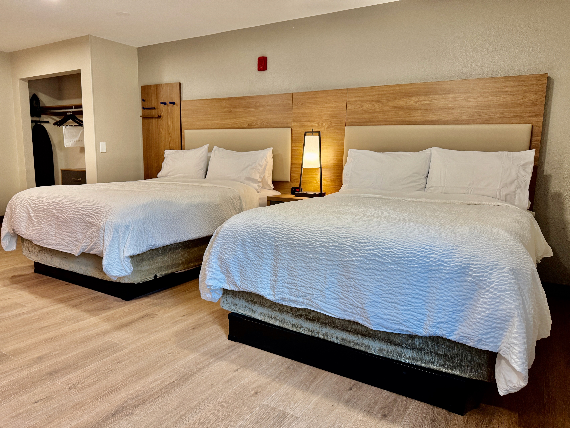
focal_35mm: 24
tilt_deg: -9.7
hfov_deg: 71.6
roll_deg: -1.1
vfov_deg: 56.8
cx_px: 285
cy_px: 214
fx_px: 395
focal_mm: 6.76
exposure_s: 1/120
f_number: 1.78
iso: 160
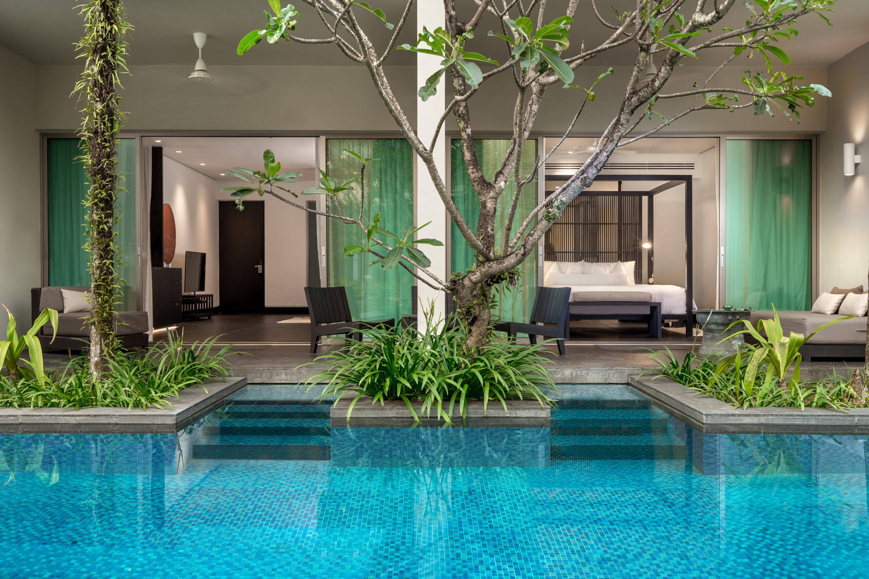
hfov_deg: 54.4
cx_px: 434
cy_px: 290
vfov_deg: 37.9
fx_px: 845
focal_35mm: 35
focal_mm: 35
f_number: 7.1
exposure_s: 1/1.67
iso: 100
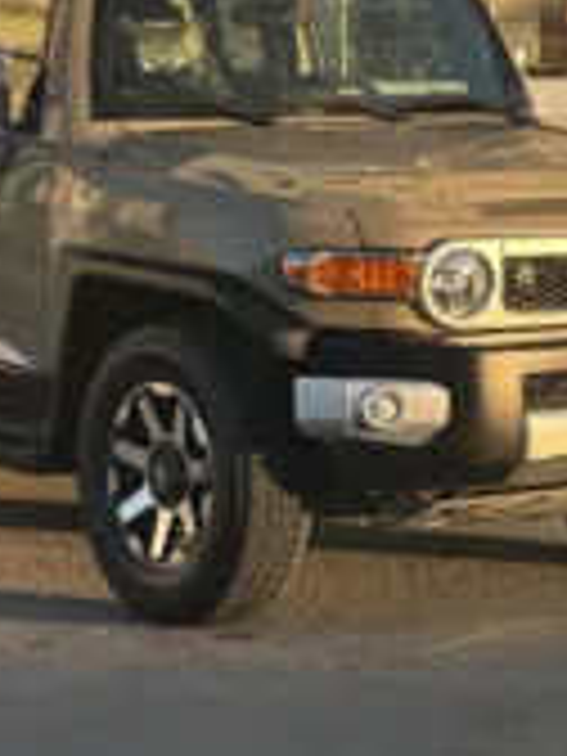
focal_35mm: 183
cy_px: -122
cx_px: 207
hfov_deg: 8.1
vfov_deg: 10.6
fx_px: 3997
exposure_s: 1/133
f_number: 2.8
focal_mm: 9
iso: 20
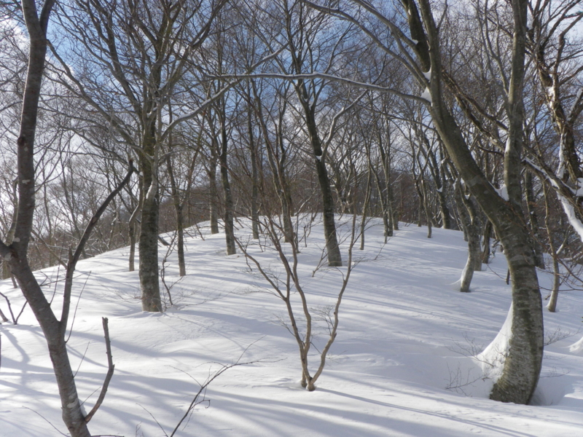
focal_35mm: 35
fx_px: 589
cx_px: 292
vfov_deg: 40.7
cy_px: 218
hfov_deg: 52.6
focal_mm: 6.2
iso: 64
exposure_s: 1/250
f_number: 6.3
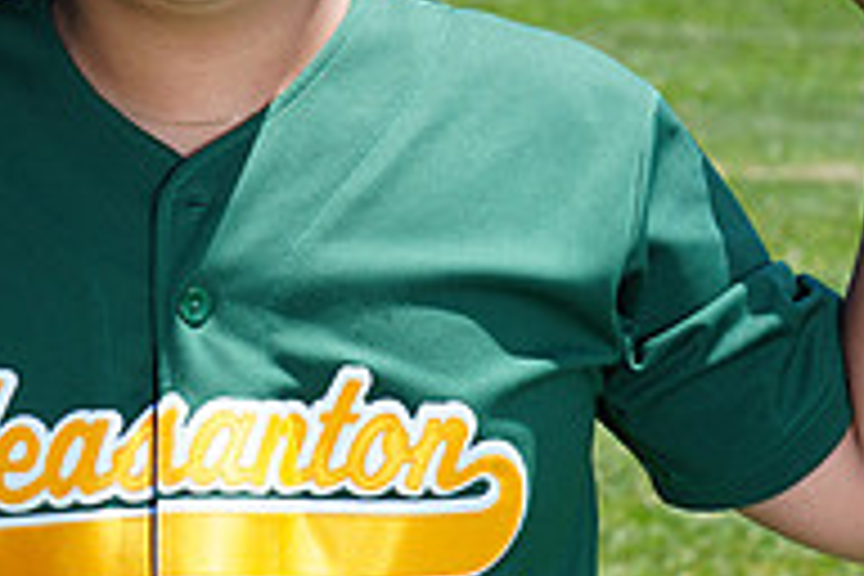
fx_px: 8111
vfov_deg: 4.1
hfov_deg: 6.1
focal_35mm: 338
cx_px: 216
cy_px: -160
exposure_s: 1/200
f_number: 10
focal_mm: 112
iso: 200
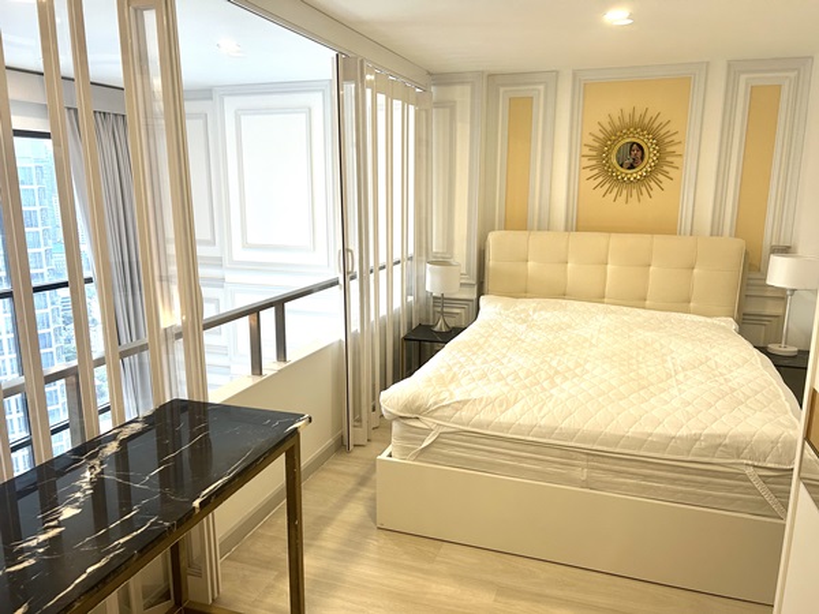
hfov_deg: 67.3
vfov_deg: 53.1
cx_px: 410
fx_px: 615
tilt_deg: -10.9
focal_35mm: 26
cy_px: 307
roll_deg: +0.1
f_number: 1.5
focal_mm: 5.7
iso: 125
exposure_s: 1/100
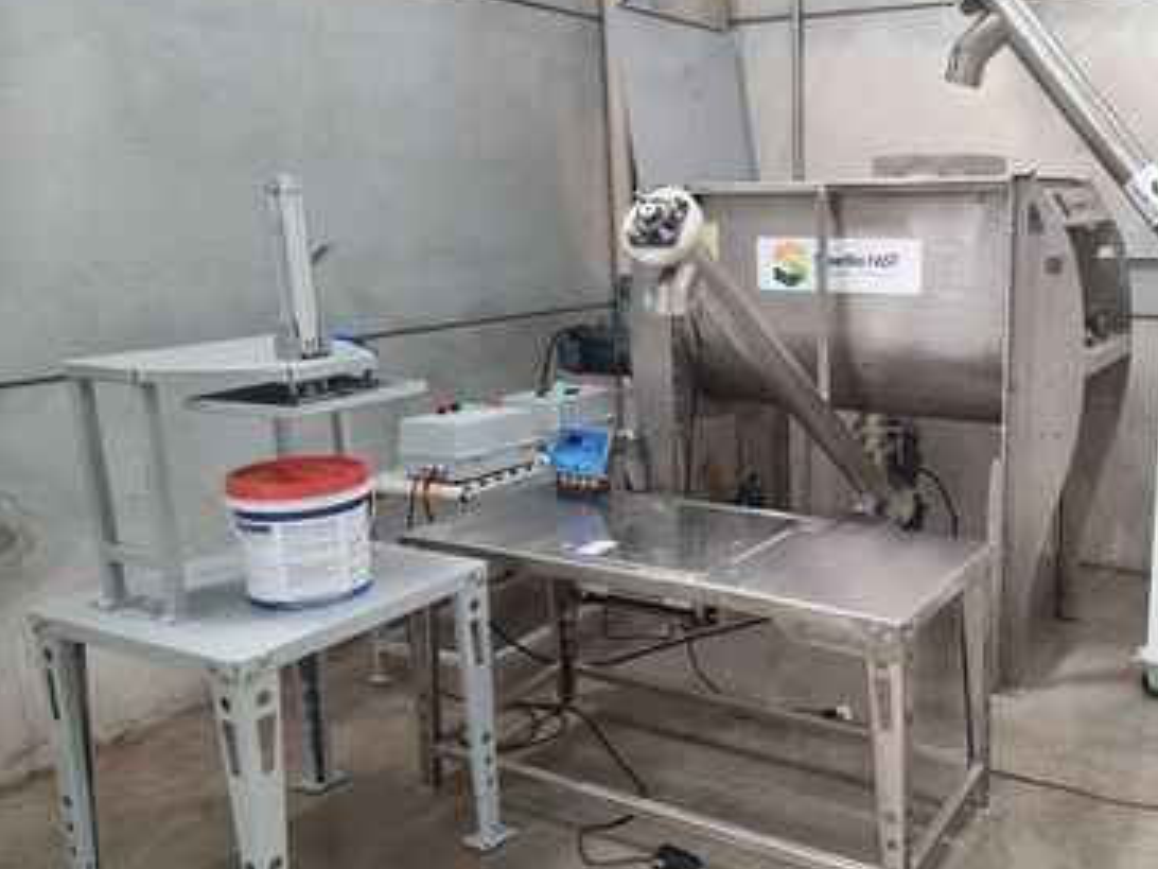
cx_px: 792
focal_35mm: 33
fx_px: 1104
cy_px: 450
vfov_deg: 42.9
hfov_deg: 54.0
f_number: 1.8
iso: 200
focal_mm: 6.7
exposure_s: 1/40
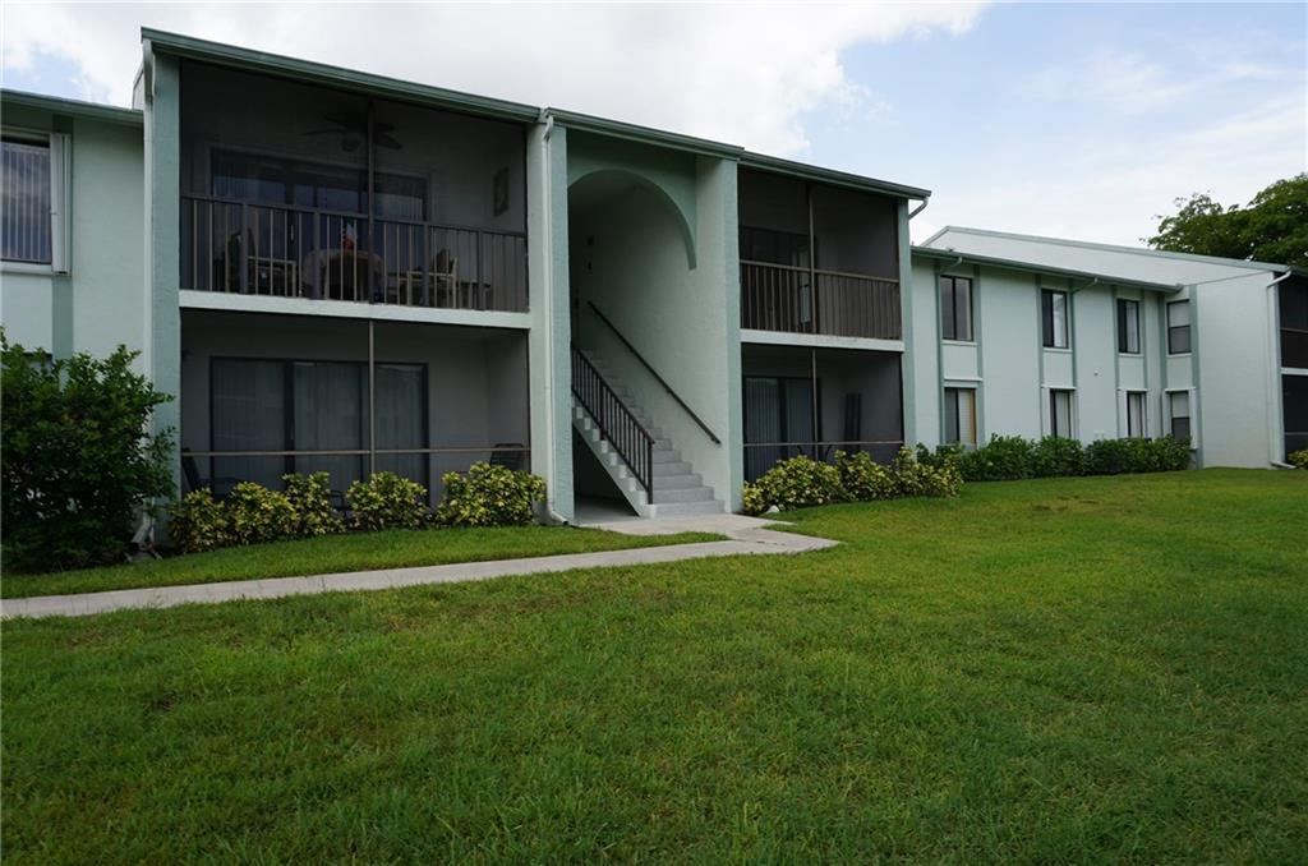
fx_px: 870
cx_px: 654
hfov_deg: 73.9
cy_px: 433
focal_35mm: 24
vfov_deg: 52.9
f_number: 13
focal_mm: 16
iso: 100
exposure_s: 1/80
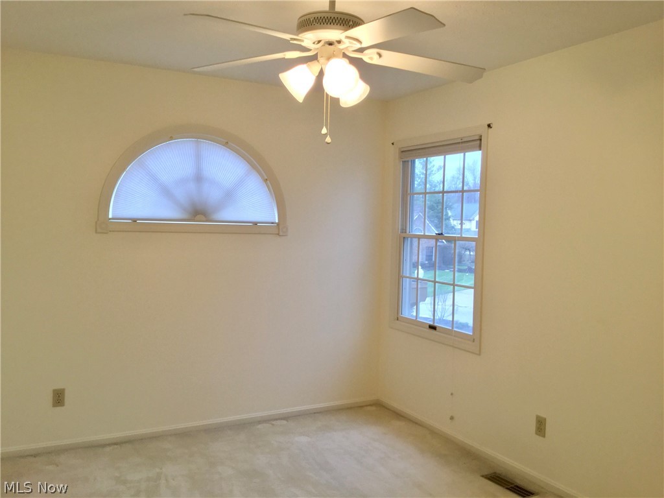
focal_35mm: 31
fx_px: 595
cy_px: 249
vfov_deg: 45.4
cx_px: 332
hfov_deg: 58.4
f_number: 2.4
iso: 40
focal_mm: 3.3
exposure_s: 1/30
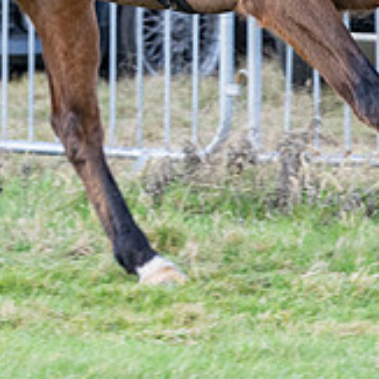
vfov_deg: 1.9
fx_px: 11619
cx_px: 176
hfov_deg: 1.9
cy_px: -177
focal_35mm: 938
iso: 400
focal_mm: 135
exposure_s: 1/640
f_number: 4
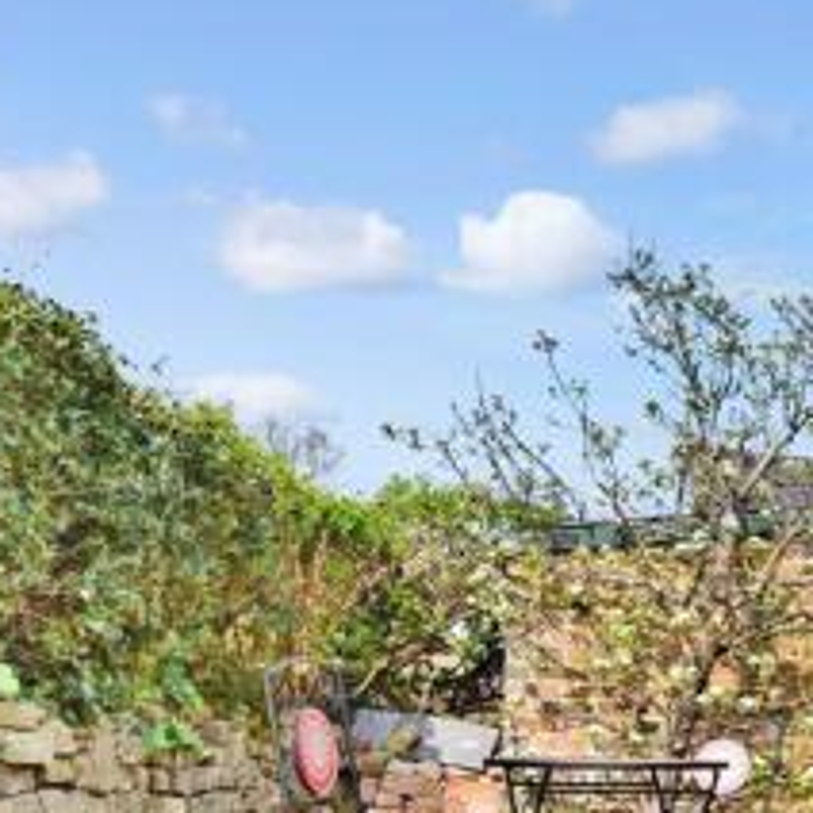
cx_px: 1032
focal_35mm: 43
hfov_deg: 31.1
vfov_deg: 36.4
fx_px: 1151
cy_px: 738
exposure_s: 1/640
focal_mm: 11
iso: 400
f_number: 8
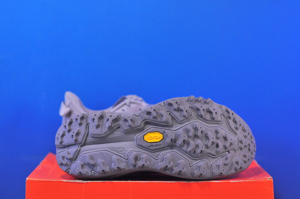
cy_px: 100
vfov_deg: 18.1
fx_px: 624
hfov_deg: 27.0
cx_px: 150
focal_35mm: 75
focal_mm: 50
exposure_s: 1/320
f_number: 2.5
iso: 250
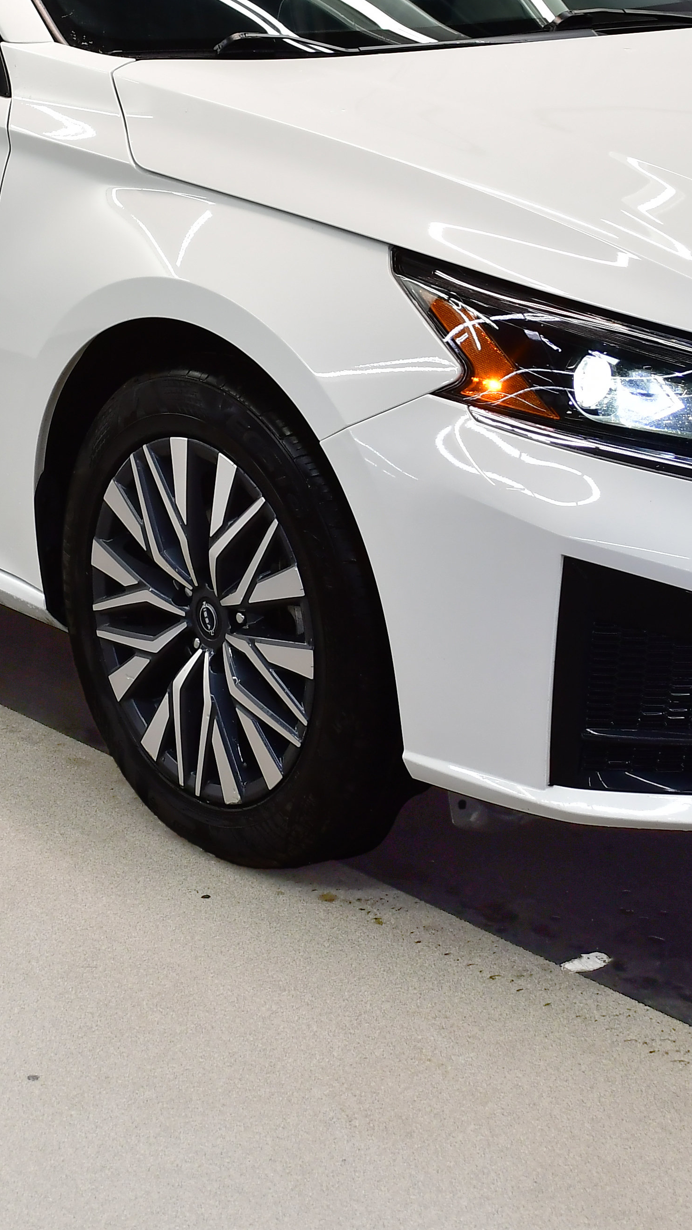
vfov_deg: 26.3
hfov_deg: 15.1
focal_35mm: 80
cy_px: 380
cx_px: 347
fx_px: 2610
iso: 320
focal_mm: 24
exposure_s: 1/40
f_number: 5.6
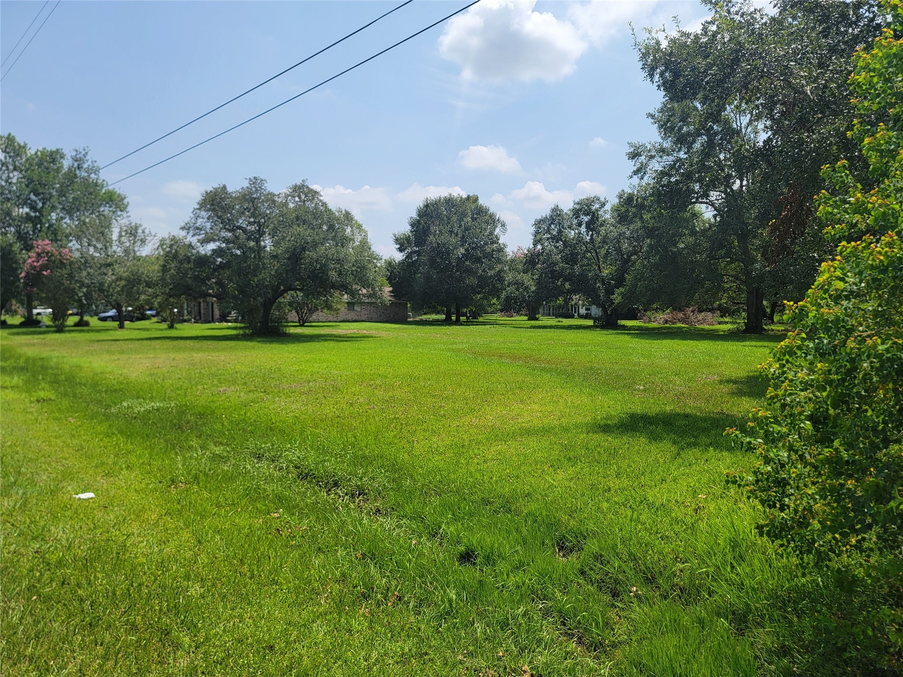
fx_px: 626
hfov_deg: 71.6
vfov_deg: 56.8
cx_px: 452
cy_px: 338
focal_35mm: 24
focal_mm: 6.7
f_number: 1.8
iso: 16
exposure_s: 1/1222
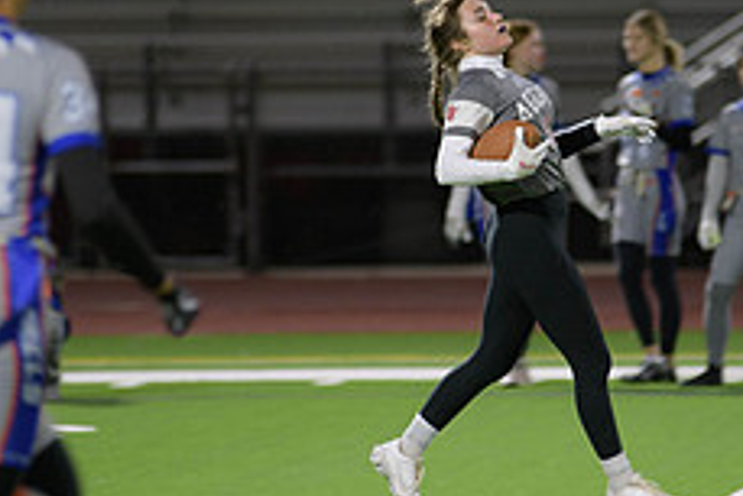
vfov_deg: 2.7
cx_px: 464
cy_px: 196
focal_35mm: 507
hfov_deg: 4.1
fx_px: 10470
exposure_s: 1/200
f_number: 2.8
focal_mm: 200
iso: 1000
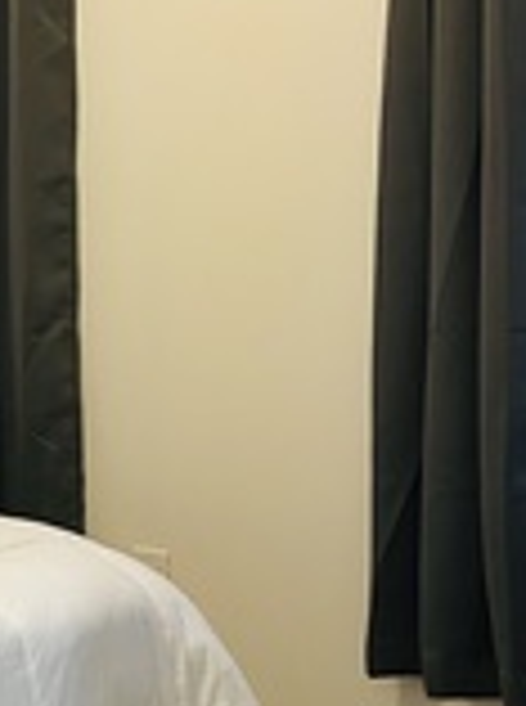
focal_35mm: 83
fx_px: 1689
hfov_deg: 16.3
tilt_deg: -6.2
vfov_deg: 23.6
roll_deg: +0.9
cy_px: 355
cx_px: -241
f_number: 1.5
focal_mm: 5.7
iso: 400
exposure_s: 1/60
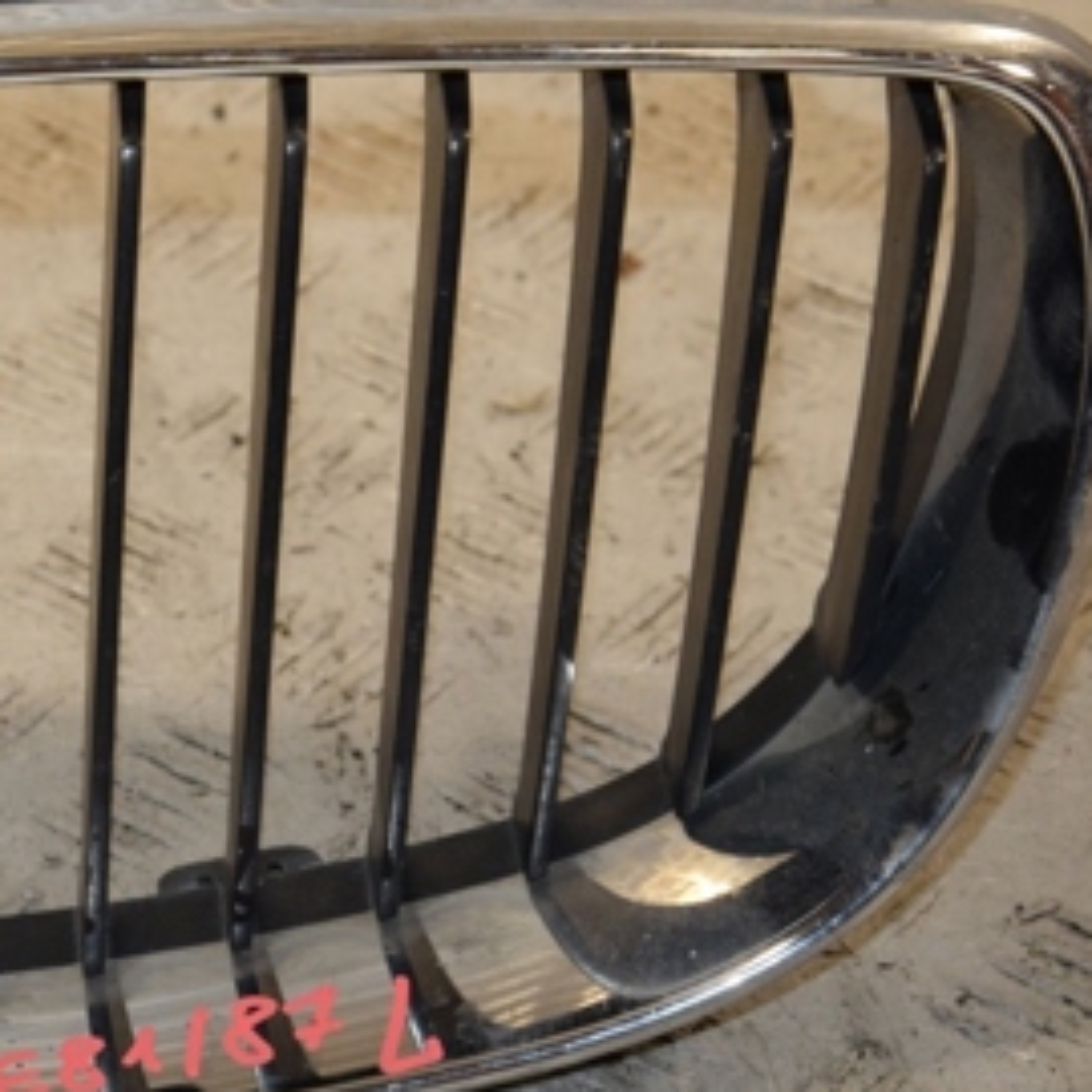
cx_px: 32
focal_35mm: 199
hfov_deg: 8.7
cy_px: 586
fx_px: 7102
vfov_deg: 8.8
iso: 800
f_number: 7.1
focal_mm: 66
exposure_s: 1/200
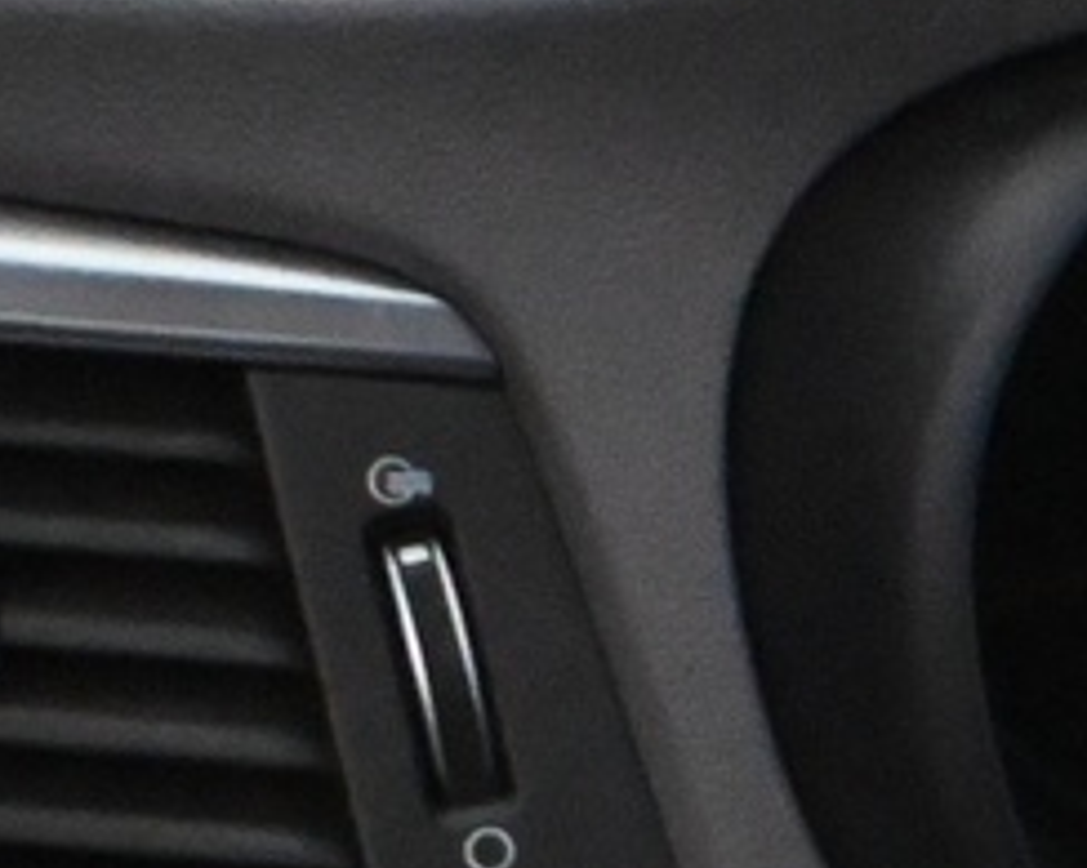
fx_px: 8425
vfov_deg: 5.8
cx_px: 3056
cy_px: 1558
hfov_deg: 6.8
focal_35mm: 262
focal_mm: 28
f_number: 4.5
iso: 8000
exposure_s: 1/60
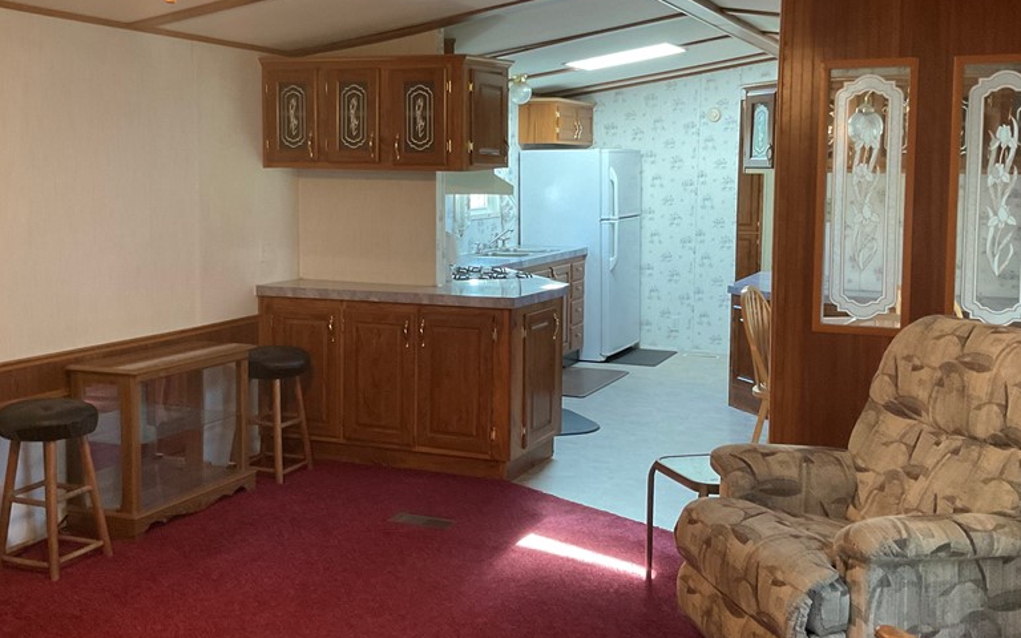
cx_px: 499
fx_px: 1141
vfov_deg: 31.2
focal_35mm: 41
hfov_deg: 48.2
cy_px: 261
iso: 160
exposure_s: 1/60
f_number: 1.8
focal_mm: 3
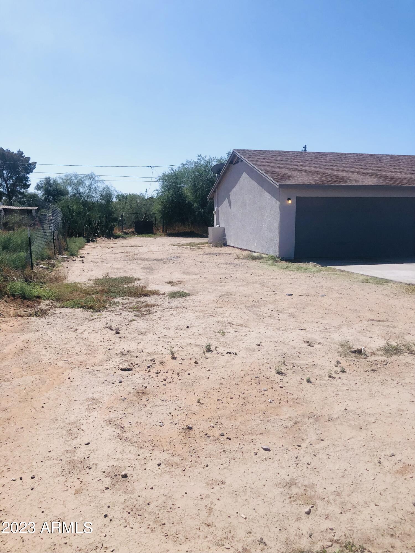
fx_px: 448
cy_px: 276
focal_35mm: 28
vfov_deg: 63.4
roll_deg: -0.1
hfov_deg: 49.7
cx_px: 208
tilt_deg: -7.6
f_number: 1.8
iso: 20
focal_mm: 3.99
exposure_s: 1/6944
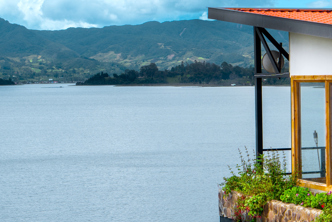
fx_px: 1162
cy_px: 96
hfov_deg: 16.2
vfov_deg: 10.9
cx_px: 202
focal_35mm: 126
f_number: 9
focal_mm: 50
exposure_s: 1/125
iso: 100
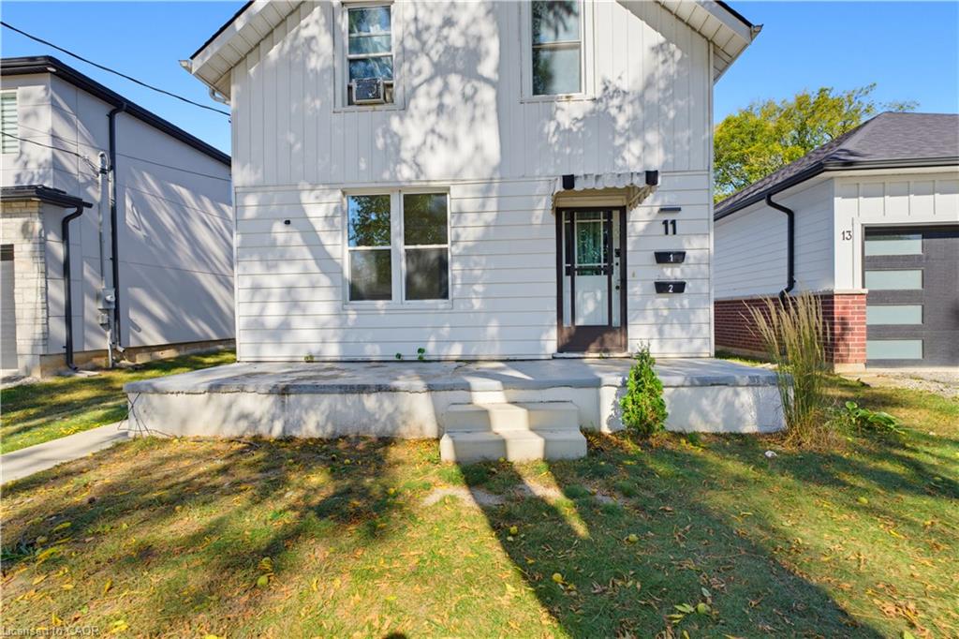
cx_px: 480
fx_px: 426
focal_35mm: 16
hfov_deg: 96.8
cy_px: 320
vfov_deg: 73.7
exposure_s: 1/160
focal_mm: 16
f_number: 8
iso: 400
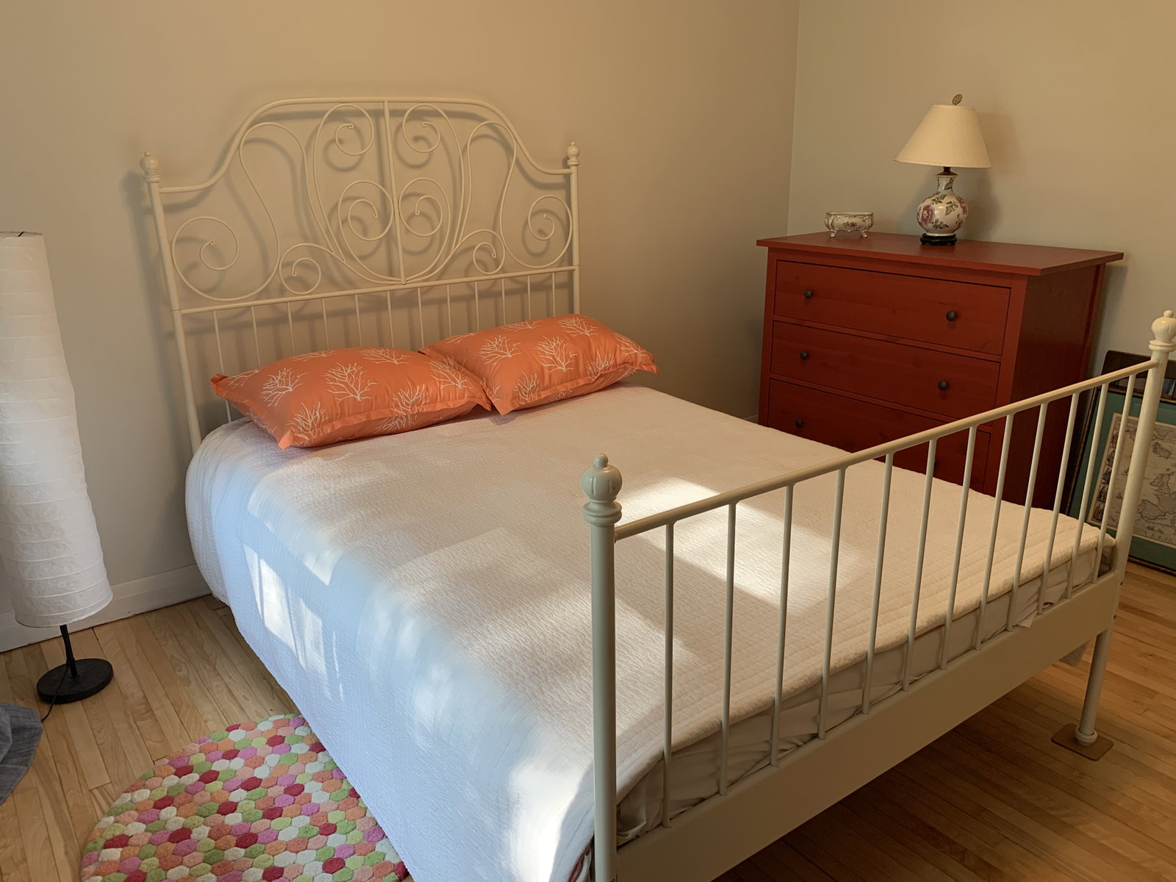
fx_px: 883
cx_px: 588
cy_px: 441
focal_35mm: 26
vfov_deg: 53.1
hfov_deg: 67.3
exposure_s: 1/60
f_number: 1.8
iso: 50
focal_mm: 4.25
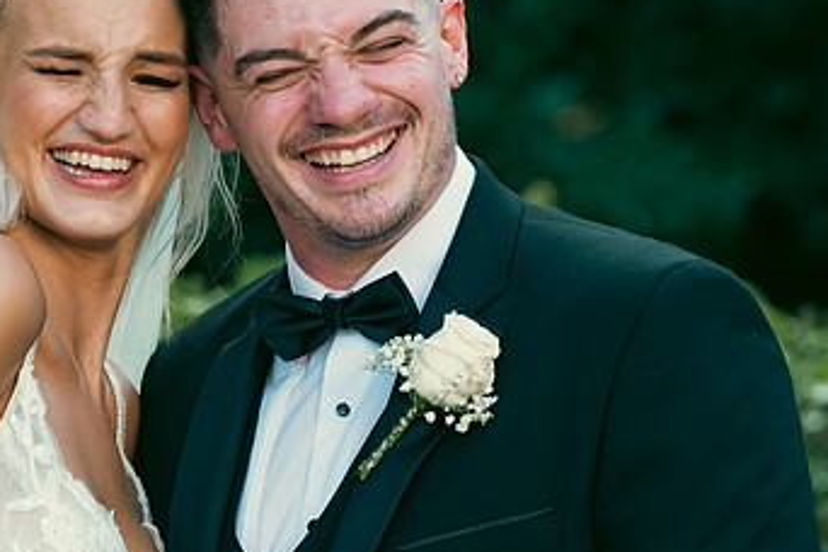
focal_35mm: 178
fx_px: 4094
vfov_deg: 7.7
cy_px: 205
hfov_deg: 11.5
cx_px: 155
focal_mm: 105
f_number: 3.5
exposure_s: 1/200
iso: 200
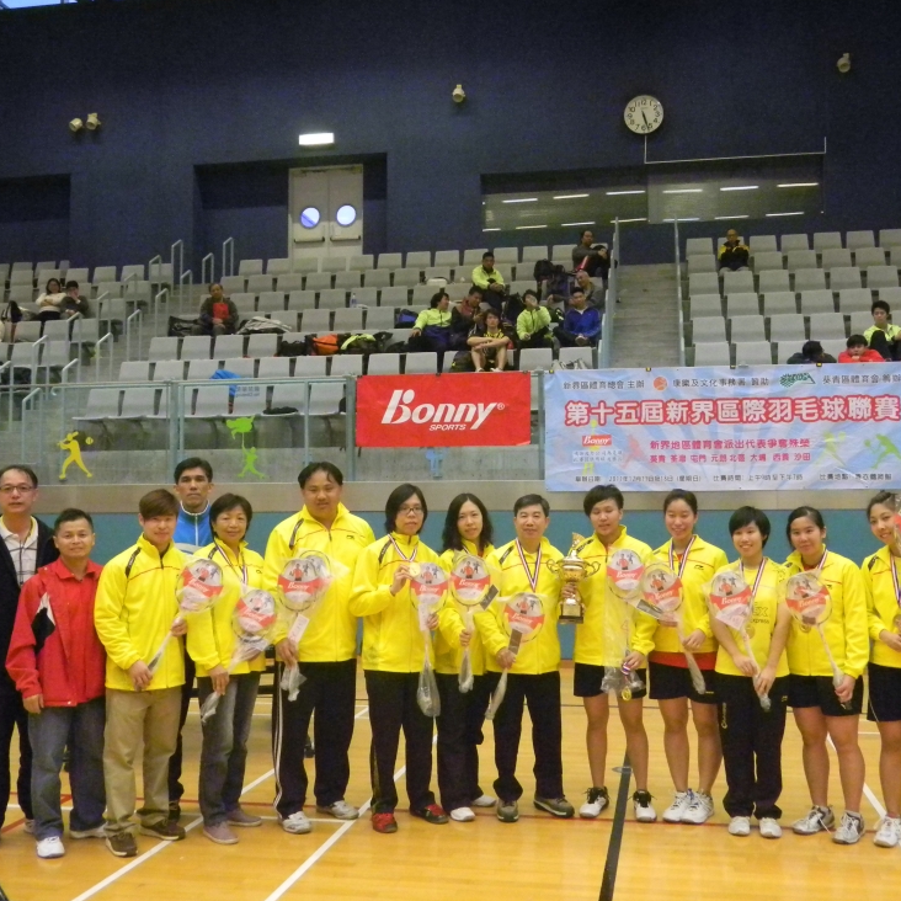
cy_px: 441
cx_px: 484
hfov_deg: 47.2
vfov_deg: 47.2
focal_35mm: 35
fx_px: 1031
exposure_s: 1/40
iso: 800
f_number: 3.9
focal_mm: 5.3
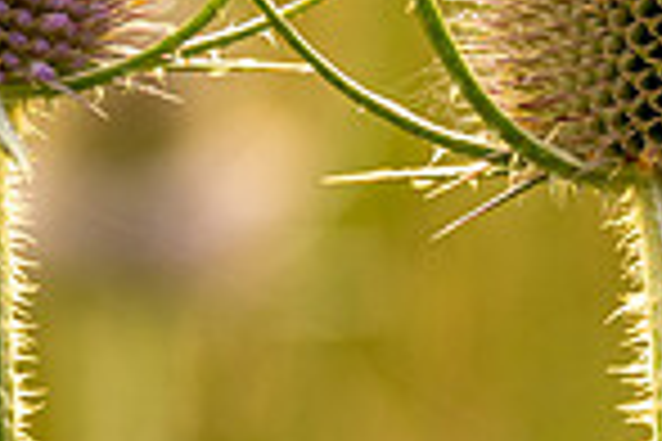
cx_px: 676
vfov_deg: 1.6
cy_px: 65
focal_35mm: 861
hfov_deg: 2.4
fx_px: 15832
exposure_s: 1/30
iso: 100
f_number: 6.3
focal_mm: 145
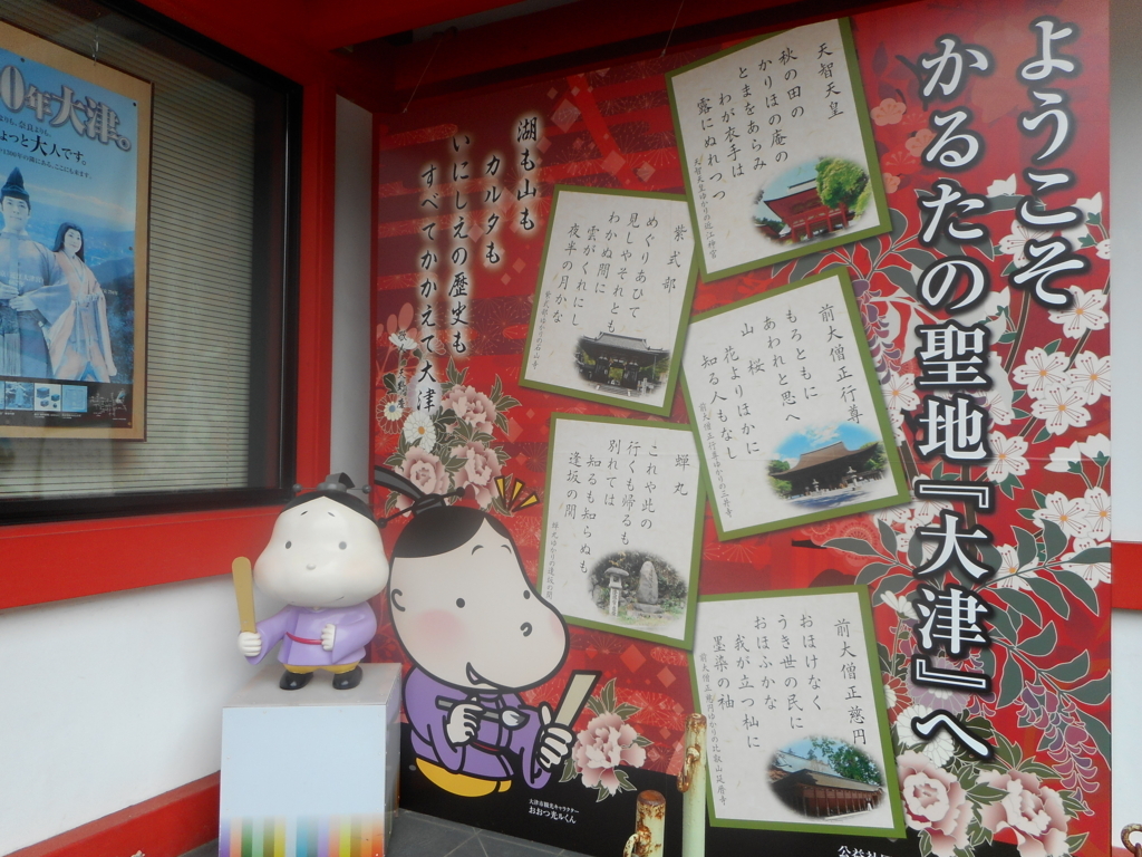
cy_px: 428
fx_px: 825
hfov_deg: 69.4
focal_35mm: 25
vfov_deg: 54.9
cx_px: 571
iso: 80
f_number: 3.7
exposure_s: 1/160
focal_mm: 4.5
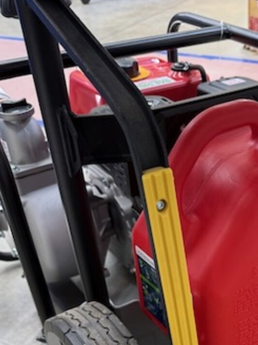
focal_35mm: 47
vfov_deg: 37.0
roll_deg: -1.1
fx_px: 467
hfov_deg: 29.7
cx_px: 227
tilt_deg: -42.9
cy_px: 330
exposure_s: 1/60
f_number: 1.78
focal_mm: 6.76
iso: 125
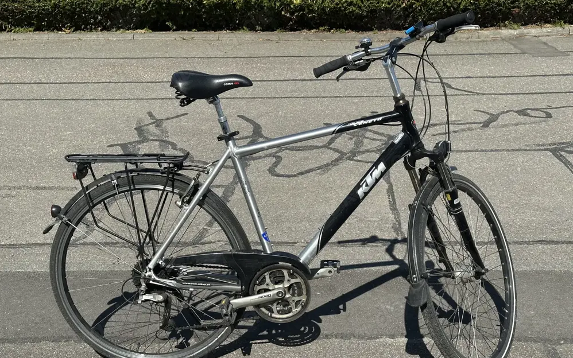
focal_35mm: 51
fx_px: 797
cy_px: 203
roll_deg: +0.1
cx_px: 286
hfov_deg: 39.6
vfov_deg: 25.3
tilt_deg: -21.3
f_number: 1.78
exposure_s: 1/3876
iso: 64
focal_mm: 6.86
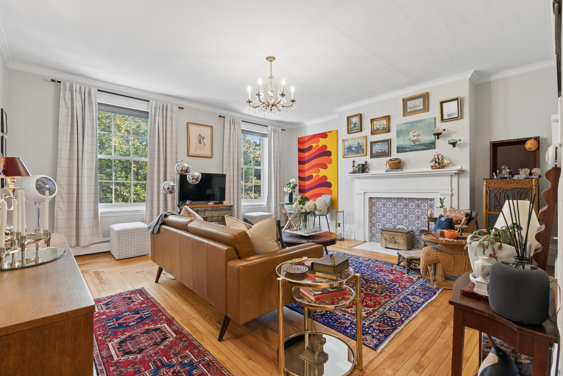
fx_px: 250
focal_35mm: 16
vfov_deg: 73.8
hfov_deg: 96.7
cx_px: 282
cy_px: 188
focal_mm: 16
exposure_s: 1/8
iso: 320
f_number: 7.1
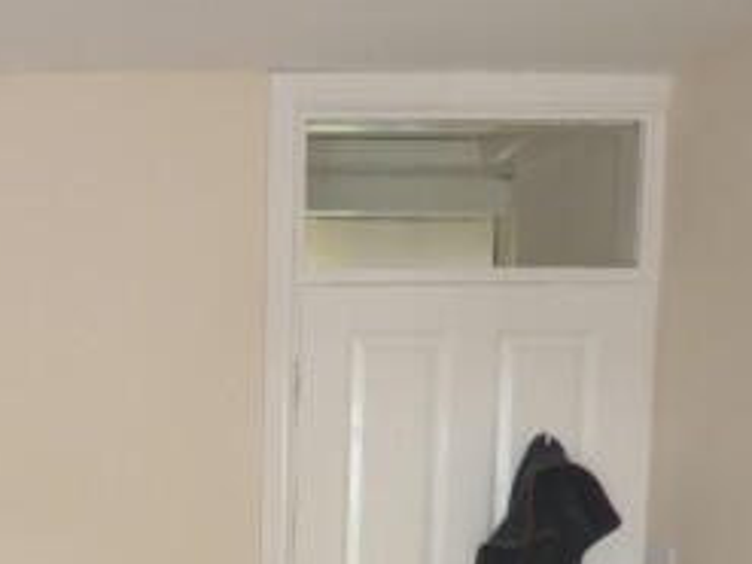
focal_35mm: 59
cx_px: -38
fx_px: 1281
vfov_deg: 23.0
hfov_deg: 30.0
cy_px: 654
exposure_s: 1/30
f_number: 3.3
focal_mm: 4.1
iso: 100
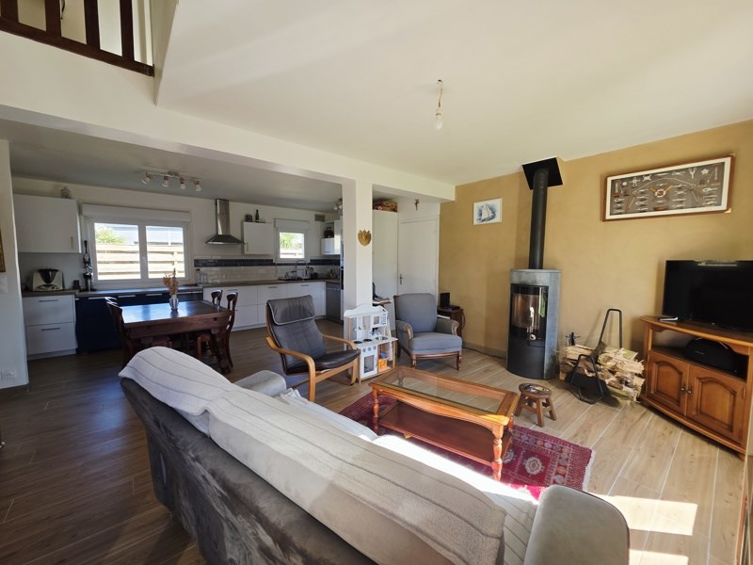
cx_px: 376
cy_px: 282
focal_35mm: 13
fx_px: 283
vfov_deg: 89.9
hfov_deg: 106.2
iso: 25
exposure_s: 1/100
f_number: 1.9
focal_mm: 2.2
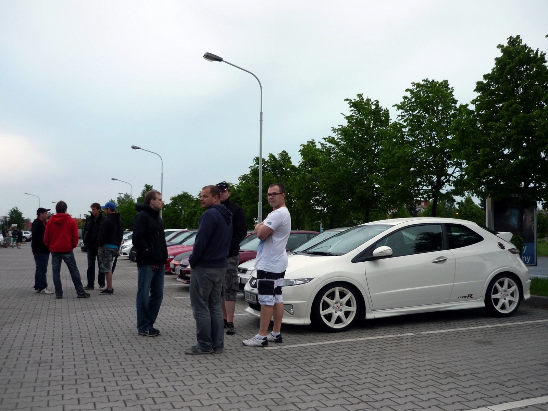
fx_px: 522
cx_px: 274
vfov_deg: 42.9
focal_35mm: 33
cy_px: 206
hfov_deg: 55.4
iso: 200
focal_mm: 5.5
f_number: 2.8
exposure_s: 1/25
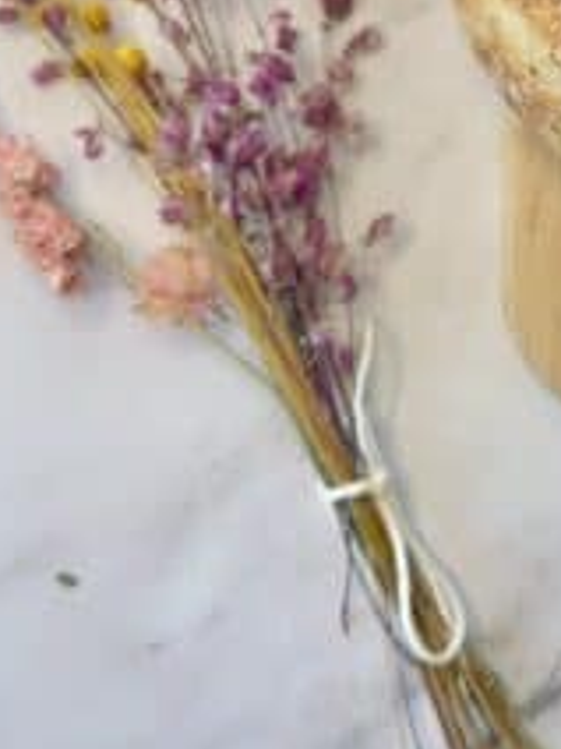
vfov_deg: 16.8
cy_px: -85
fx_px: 2442
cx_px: 506
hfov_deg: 13.0
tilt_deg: -79.4
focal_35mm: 113
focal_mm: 6.86
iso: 100
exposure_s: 1/120
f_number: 1.78
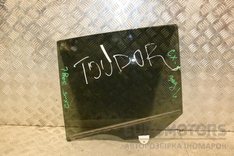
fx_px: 253
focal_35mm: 39
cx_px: 117
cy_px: 78
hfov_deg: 49.6
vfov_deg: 34.2
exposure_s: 1/100
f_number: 5
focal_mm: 26
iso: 800
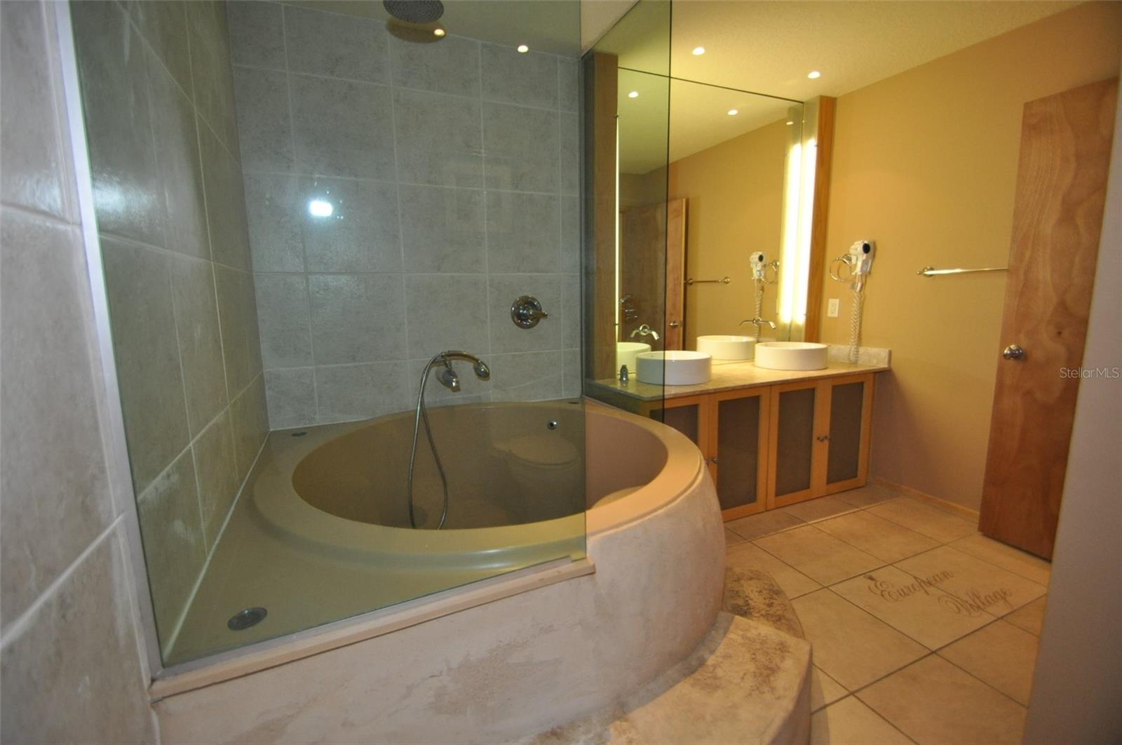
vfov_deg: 77.2
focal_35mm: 15
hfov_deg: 100.5
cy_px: 372
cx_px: 561
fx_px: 467
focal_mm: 10
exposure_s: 1/60
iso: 800
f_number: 4
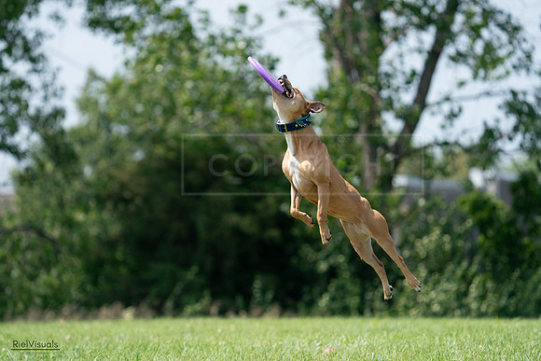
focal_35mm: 341
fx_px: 5125
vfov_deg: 4.0
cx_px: 270
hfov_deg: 6.0
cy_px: 180
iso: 1600
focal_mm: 341
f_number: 6.3
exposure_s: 1/4000
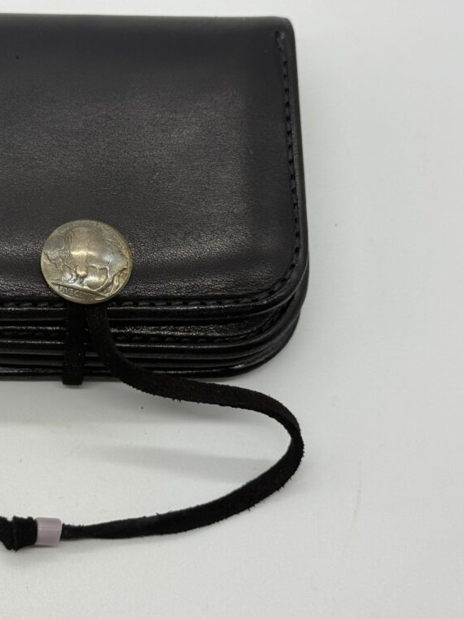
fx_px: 1162
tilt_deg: -72.5
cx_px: 102
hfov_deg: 22.3
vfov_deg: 29.8
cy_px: 309
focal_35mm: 65
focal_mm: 6.76
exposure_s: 1/373
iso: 64
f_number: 1.78
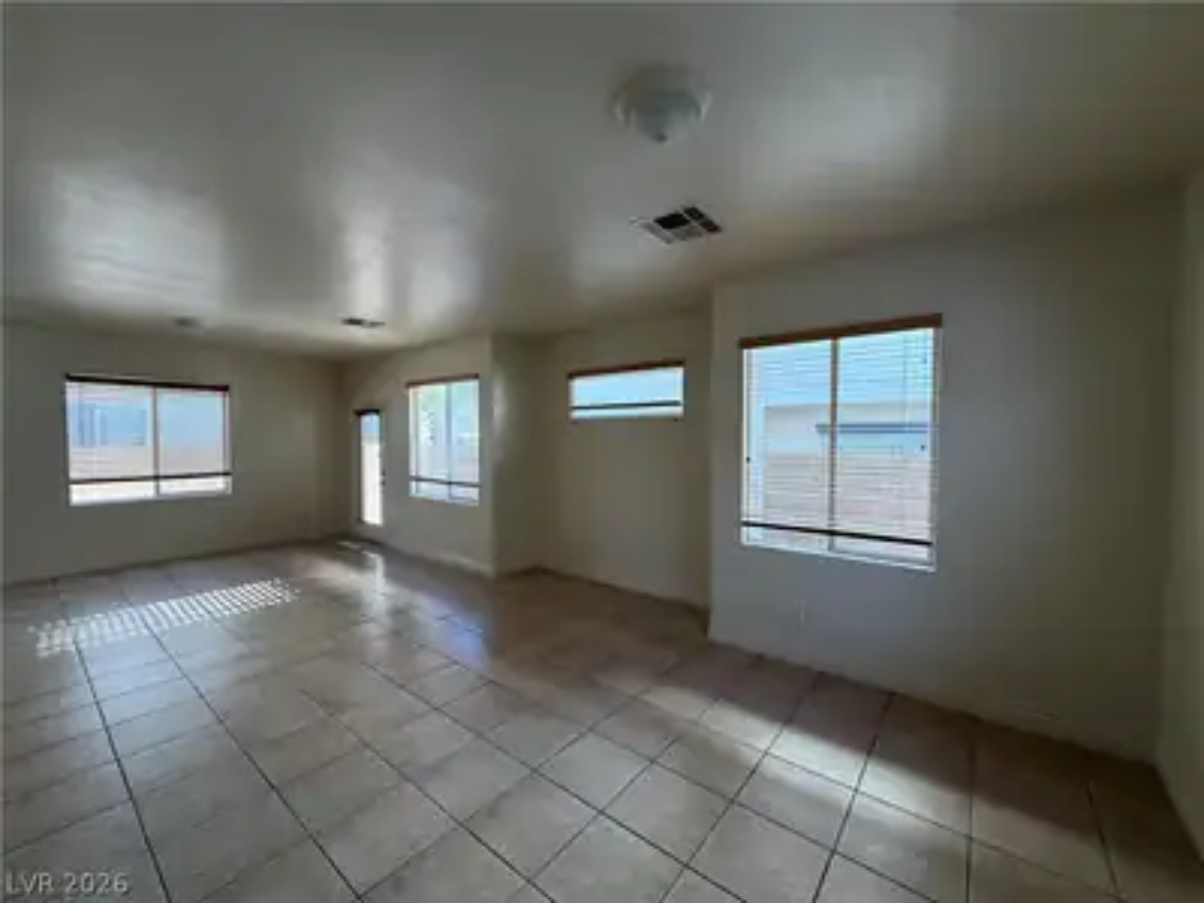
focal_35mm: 14
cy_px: 452
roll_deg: -0.5
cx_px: 602
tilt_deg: -1.9
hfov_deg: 102.1
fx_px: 487
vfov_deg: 85.7
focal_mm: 2.22
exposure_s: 1/121
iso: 125
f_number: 2.2
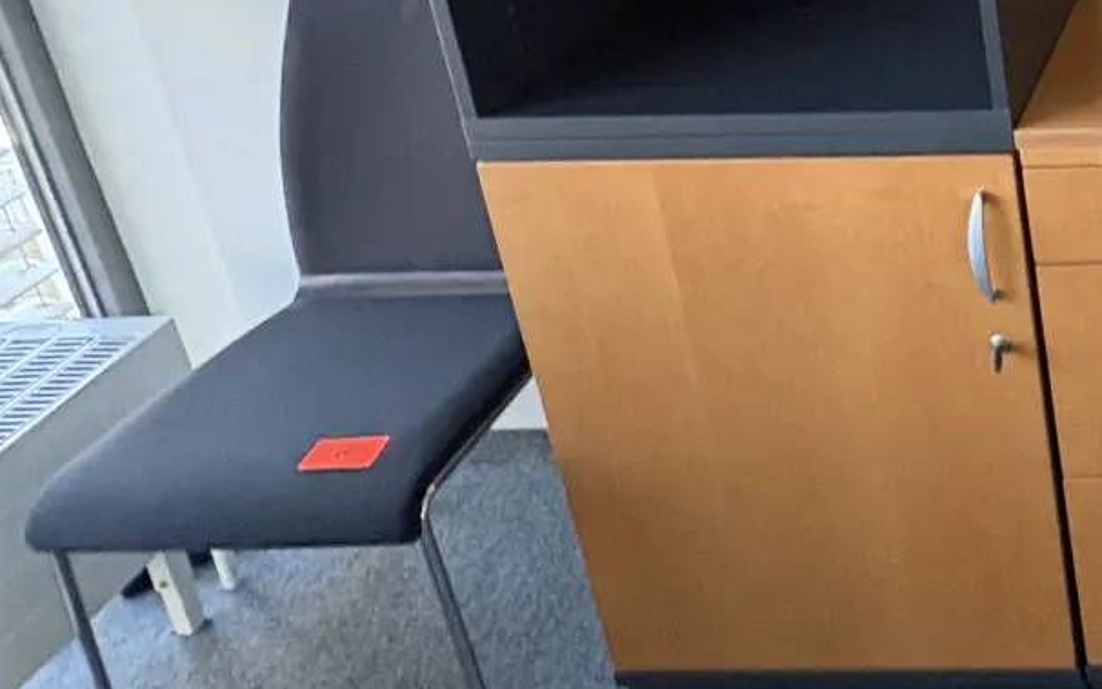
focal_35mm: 47
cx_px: 1349
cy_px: -135
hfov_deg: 33.8
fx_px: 1412
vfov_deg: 24.8
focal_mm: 2.22
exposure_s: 1/60
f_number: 2.2
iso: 400
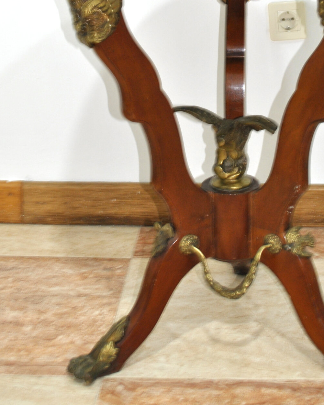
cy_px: 21
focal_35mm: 75
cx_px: 233
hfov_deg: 20.3
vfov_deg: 24.5
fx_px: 899
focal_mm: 26
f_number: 4.2
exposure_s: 1/13
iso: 200
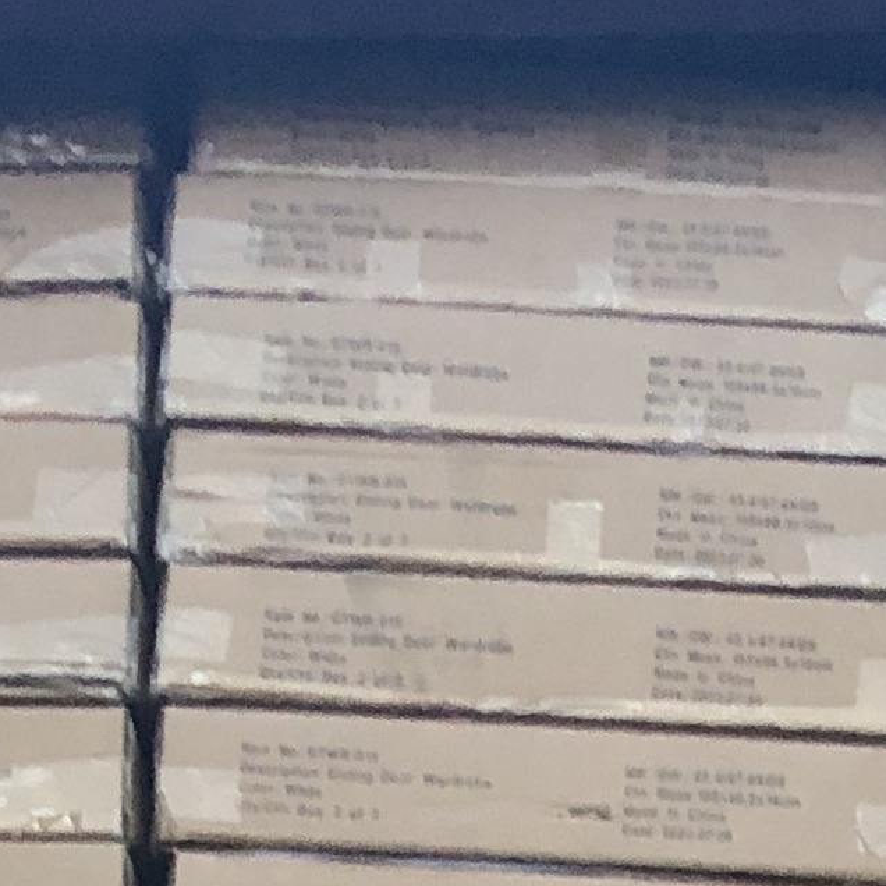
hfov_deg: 11.0
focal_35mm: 157
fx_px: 4546
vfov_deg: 10.1
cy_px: 1913
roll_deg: +2.1
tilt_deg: +12.4
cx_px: 912
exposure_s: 1/11
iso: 100
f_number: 1.8
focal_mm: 4
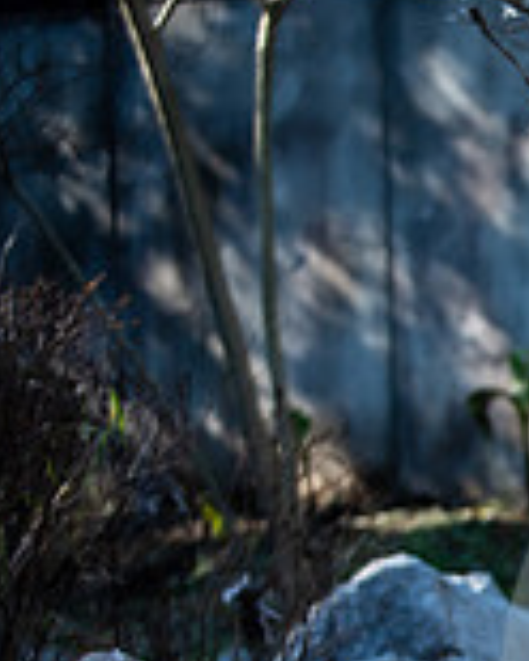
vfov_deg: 5.4
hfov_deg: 4.2
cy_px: 731
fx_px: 7026
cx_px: 1177
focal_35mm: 359
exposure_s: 1/400
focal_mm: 102
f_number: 2.8
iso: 200
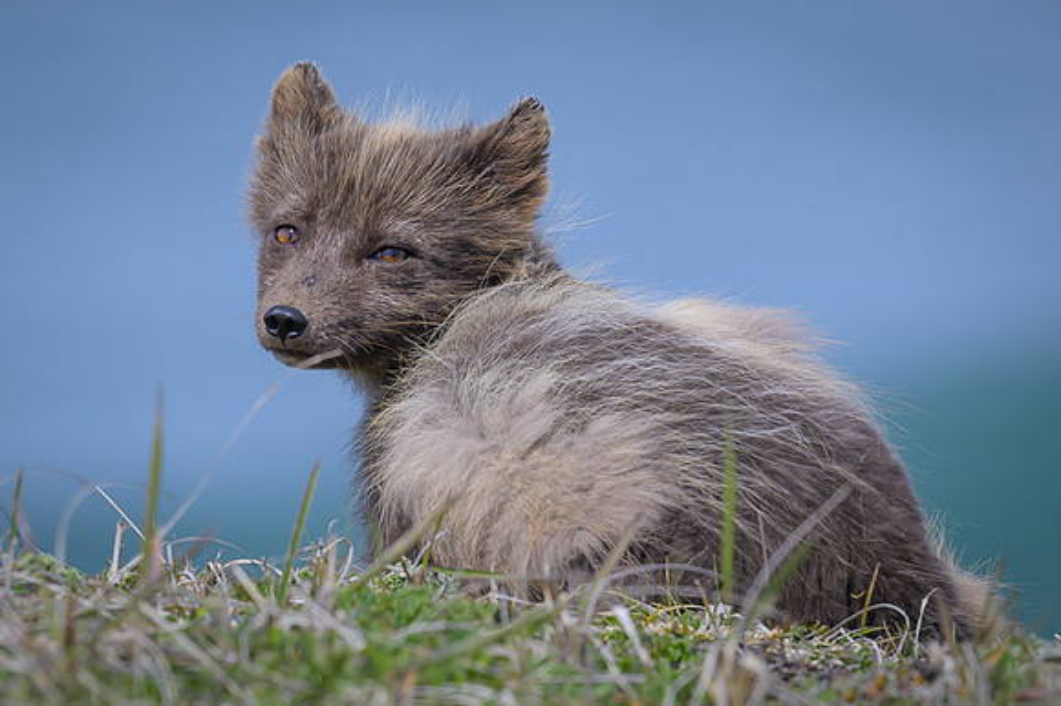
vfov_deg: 1.5
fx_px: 27220
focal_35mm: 924
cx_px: 432
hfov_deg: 2.2
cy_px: 286
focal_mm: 560
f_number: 8
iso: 800
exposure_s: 1/2000
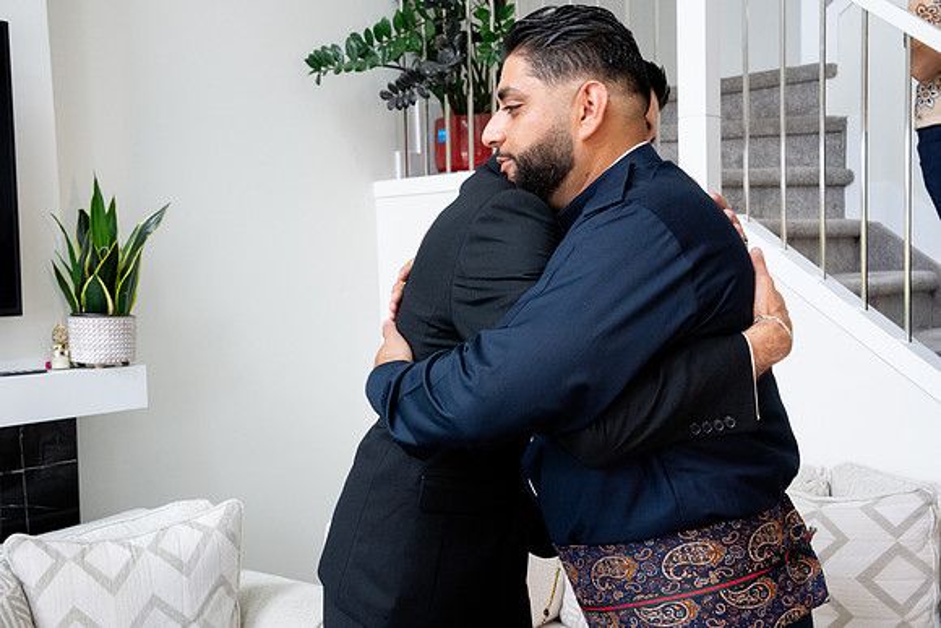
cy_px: 314
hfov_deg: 45.4
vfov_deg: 31.2
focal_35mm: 43
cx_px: 470
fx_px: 1124
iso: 6400
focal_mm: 43
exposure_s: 1/160
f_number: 9
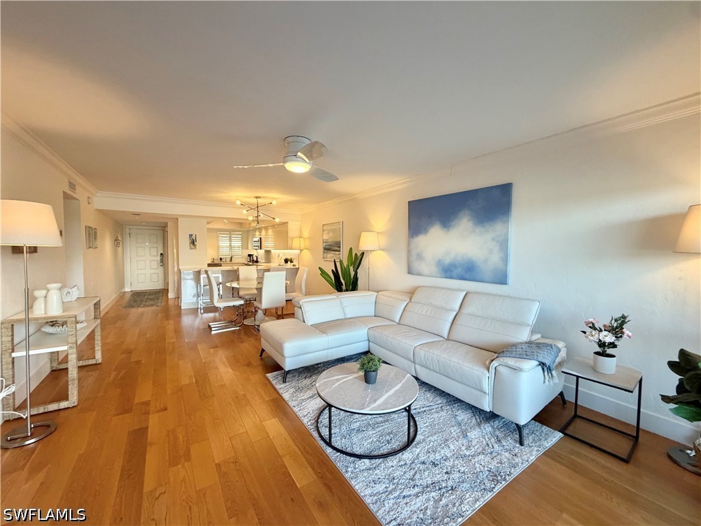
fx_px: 284
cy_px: 263
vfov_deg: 85.7
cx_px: 350
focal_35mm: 14
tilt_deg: -3.4
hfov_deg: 102.1
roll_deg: +0.2
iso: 200
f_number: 2.2
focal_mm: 2.22
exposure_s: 1/120
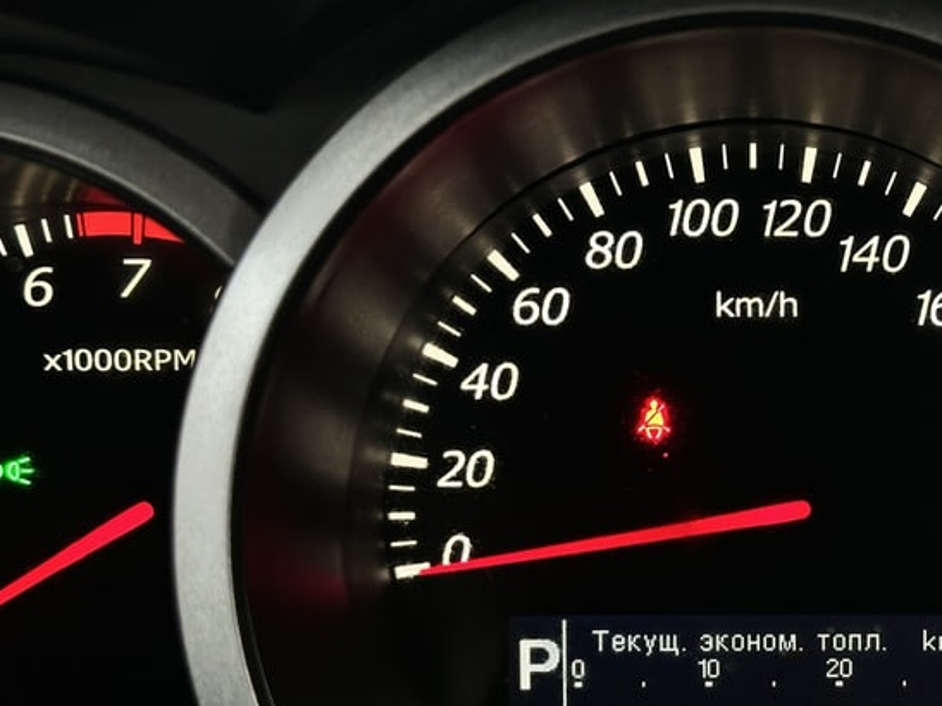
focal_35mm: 79
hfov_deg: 24.3
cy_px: 509
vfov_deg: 18.6
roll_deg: -0.1
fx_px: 2149
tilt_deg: -27.1
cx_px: 761
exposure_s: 1/50
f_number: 1.78
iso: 250
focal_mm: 6.86
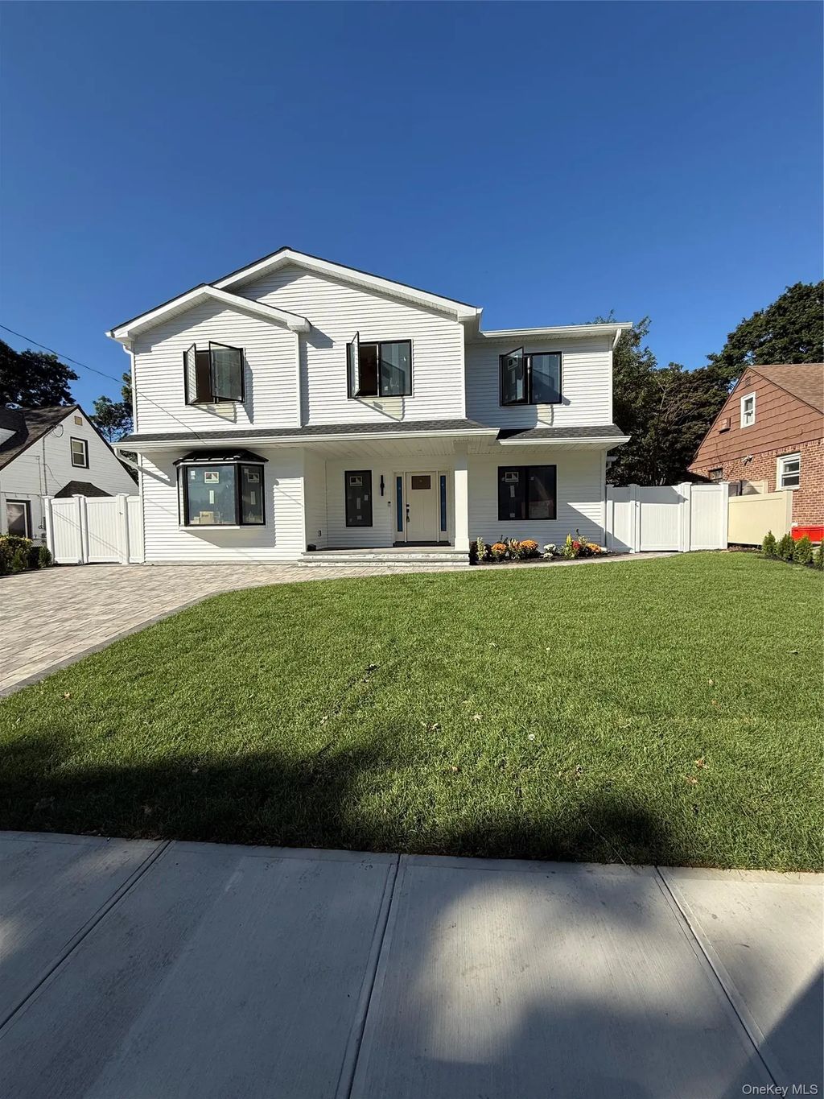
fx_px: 444
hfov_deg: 85.7
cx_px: 412
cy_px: 550
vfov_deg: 102.1
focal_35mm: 14
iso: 50
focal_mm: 2.22
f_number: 2.2
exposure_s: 1/2024
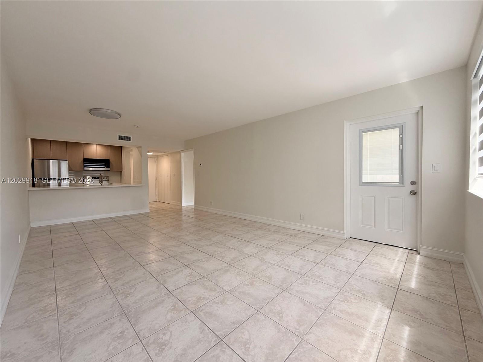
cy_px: 181
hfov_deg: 102.1
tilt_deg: -2.1
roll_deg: +0.5
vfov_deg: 85.7
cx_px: 242
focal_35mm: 14
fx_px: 195
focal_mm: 2.22
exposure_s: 1/121
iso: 100
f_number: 2.2
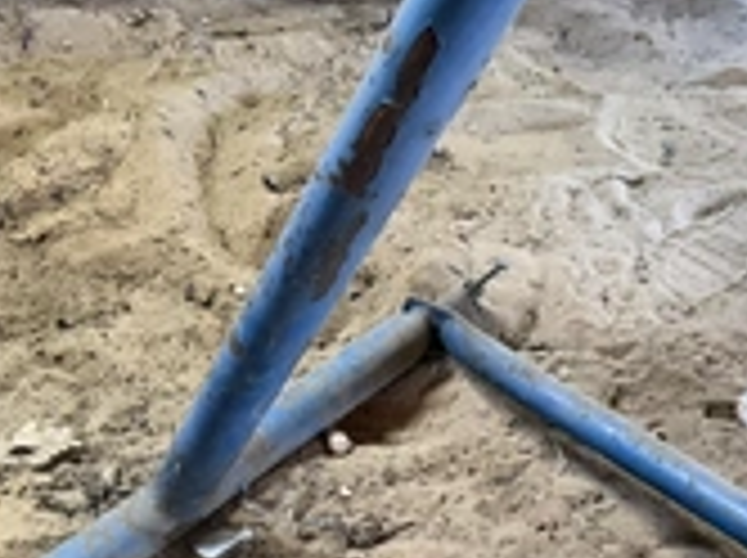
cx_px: 230
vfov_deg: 24.0
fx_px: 1250
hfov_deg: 32.9
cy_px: 562
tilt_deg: -48.4
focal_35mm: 58
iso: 640
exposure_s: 1/40
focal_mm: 6.76
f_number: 1.78
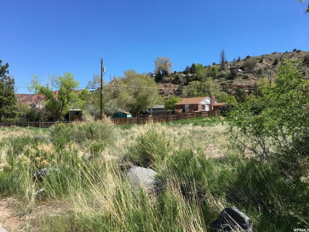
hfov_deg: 61.7
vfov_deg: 48.2
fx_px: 259
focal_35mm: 29
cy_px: 116
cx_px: 154
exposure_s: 1/1115
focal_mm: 4.15
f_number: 2.2
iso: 25
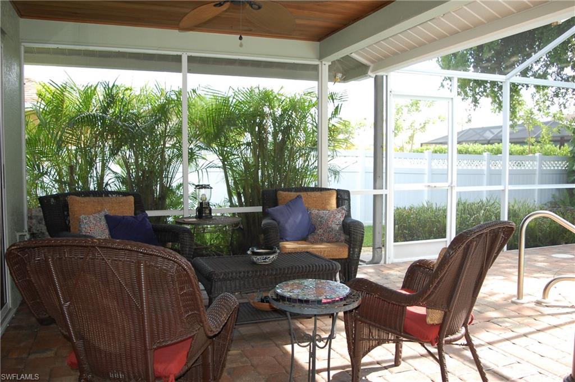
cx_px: 288
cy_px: 191
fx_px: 479
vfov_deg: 43.5
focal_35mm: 30
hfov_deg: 62.0
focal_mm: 20
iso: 400
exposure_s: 1/250
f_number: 3.8
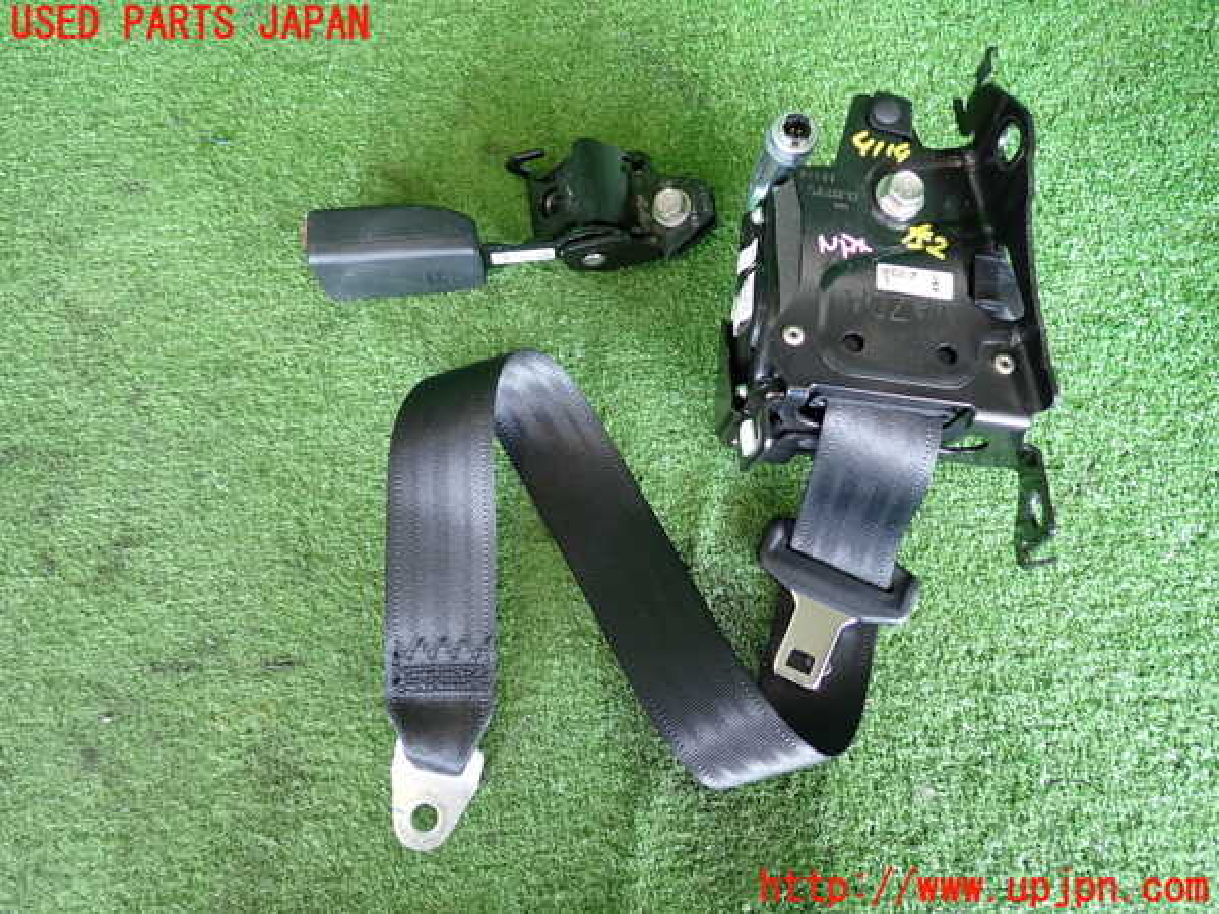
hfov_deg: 63.4
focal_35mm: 28
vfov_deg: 49.7
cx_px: 610
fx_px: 986
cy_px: 457
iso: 200
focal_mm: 5.05
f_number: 2.2
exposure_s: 1/30
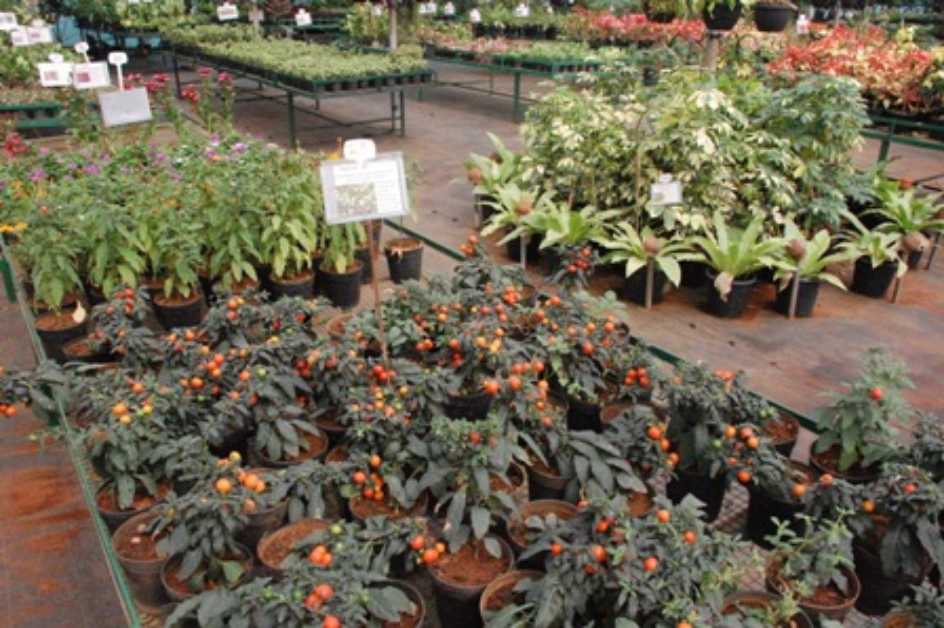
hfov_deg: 62.0
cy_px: 314
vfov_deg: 43.5
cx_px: 472
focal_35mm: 30
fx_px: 786
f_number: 10
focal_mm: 20
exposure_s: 1/200
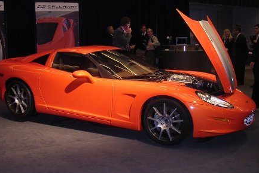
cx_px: 119
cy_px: 75
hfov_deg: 42.7
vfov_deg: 29.2
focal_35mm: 46
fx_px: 331
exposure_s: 1/60.1
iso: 297
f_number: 2.8
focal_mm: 5.8
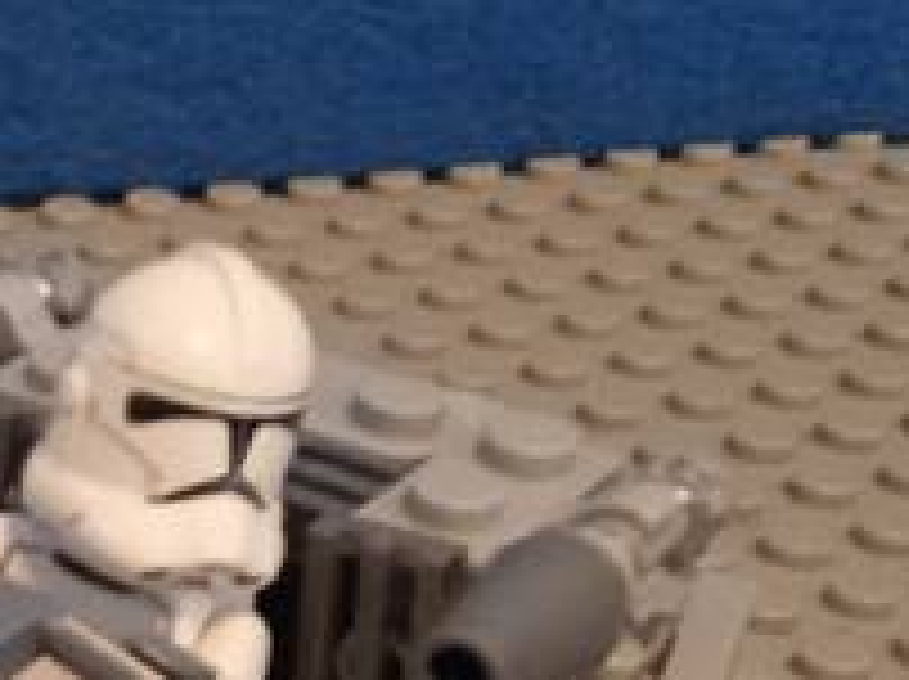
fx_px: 3279
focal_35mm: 125
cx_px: -639
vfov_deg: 11.3
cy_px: 1079
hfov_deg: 14.2
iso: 1268
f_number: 2.2
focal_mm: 3.43
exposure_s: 1/14.3
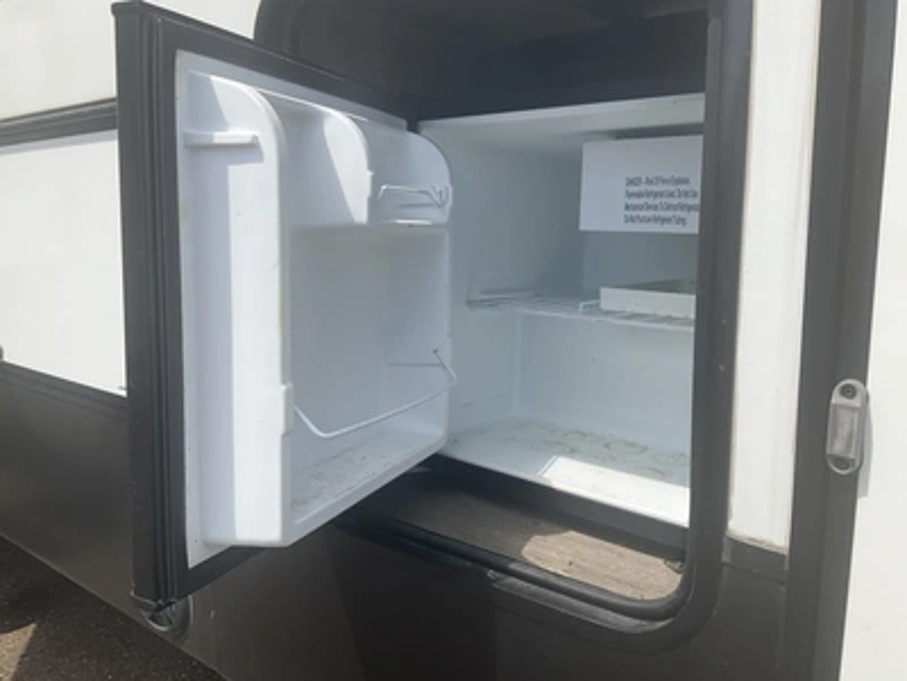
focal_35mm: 29
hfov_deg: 61.7
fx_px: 760
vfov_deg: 48.2
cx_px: 454
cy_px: 340
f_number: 1.8
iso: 25
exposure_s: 1/1490
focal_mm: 3
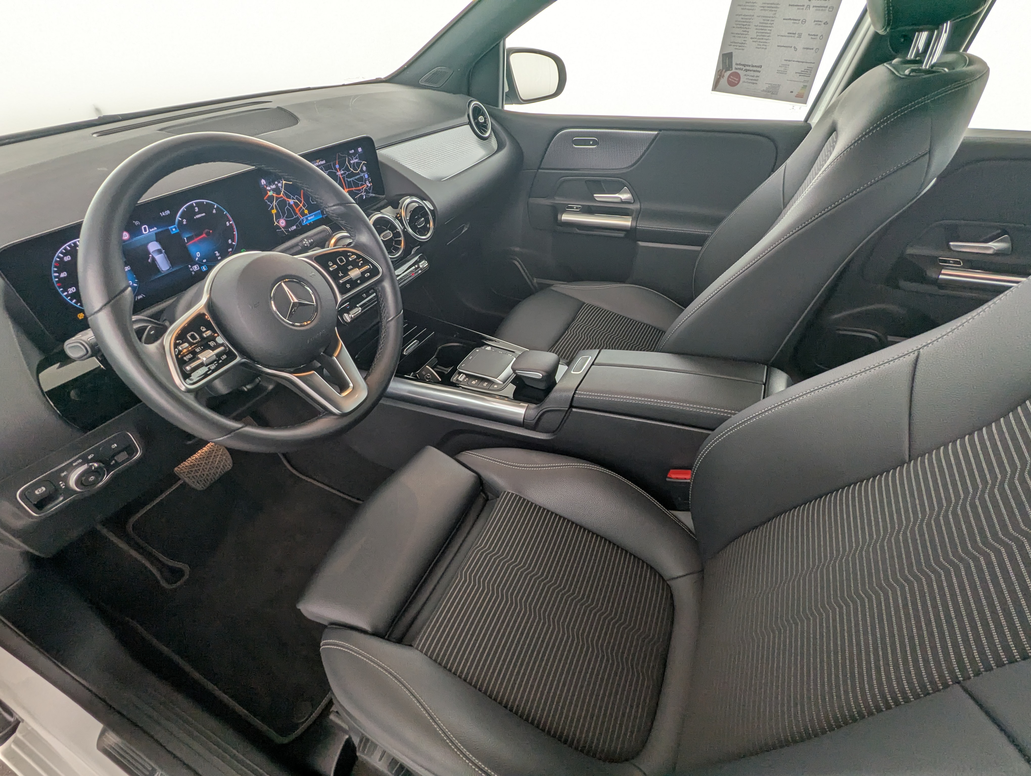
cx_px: 516
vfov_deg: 78.2
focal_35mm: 16
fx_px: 477
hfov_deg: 94.4
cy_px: 388
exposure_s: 1/66.2
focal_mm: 2.35
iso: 75
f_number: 2.2
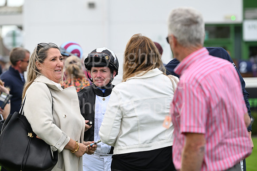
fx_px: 1321
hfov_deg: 11.1
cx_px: 128
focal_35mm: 185
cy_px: 86
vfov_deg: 7.4
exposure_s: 1/1600
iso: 800
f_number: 4.5
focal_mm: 185
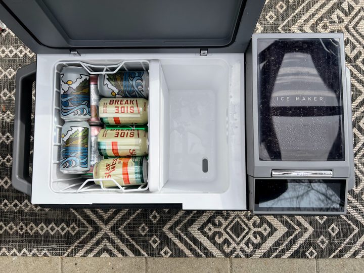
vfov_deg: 53.1
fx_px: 273
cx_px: 182
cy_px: 136
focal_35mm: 26
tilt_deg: -87.0
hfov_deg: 67.3
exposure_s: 1/1621
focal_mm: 5.7
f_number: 1.5
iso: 50
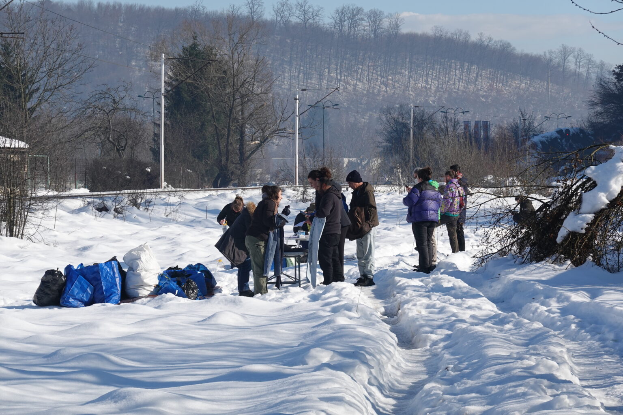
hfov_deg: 18.8
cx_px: 312
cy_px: 208
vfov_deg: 12.6
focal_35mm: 109
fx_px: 1886
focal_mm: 39.61
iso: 125
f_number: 5.6
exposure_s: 1/640
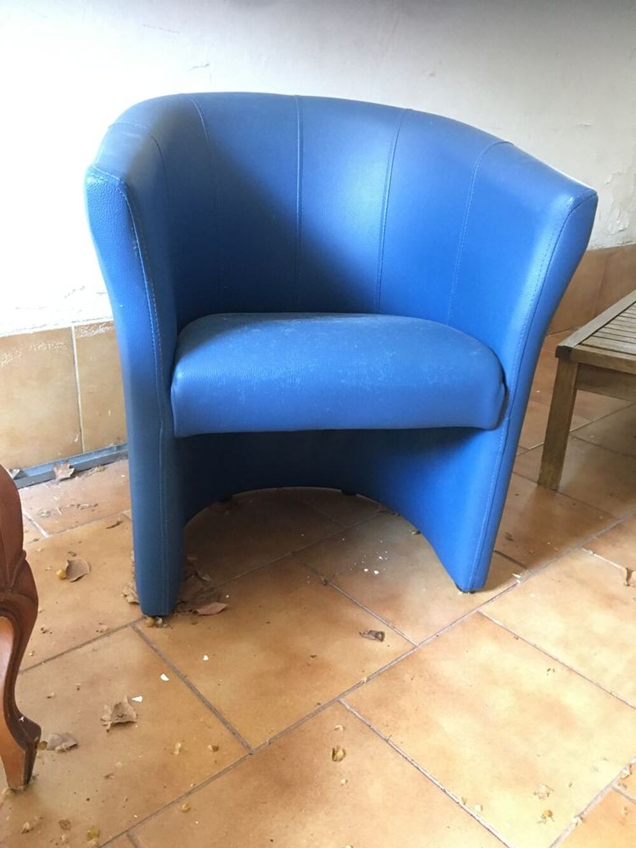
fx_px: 710
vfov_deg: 61.7
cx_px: 318
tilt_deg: -21.0
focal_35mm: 29
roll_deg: -3.0
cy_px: 424
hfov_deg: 48.2
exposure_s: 1/4
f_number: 2.2
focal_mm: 4.15
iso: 100
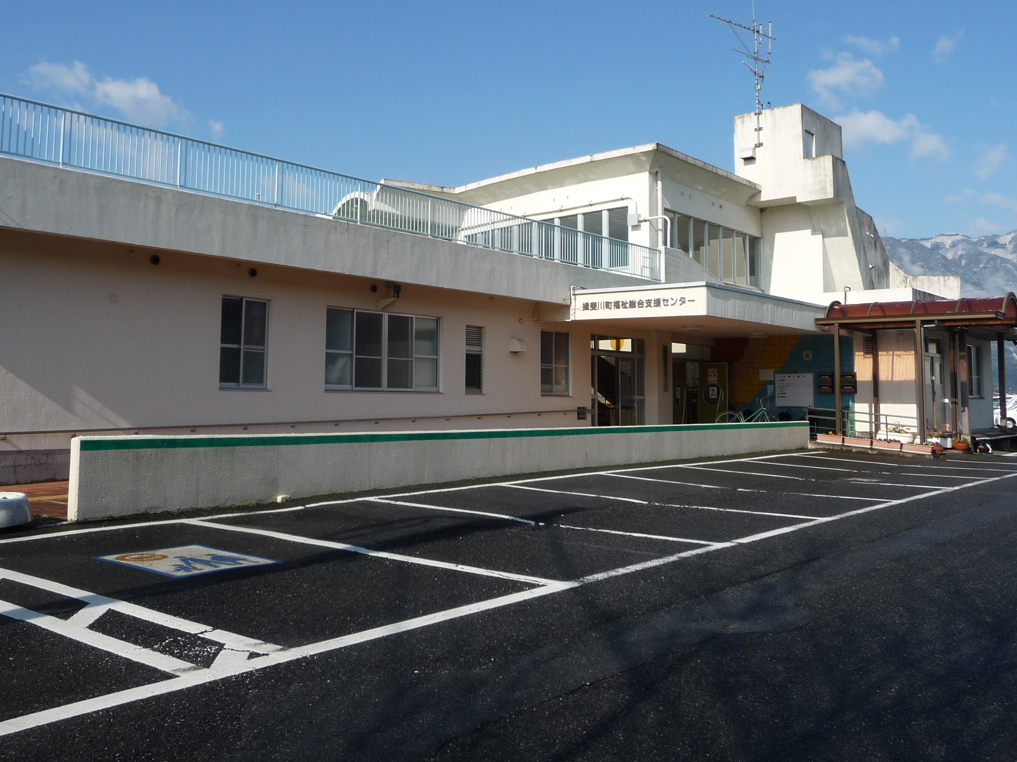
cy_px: 306
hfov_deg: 53.9
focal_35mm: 34
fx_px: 999
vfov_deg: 41.6
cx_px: 485
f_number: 8
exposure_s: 1/320
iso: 100
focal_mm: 4.7
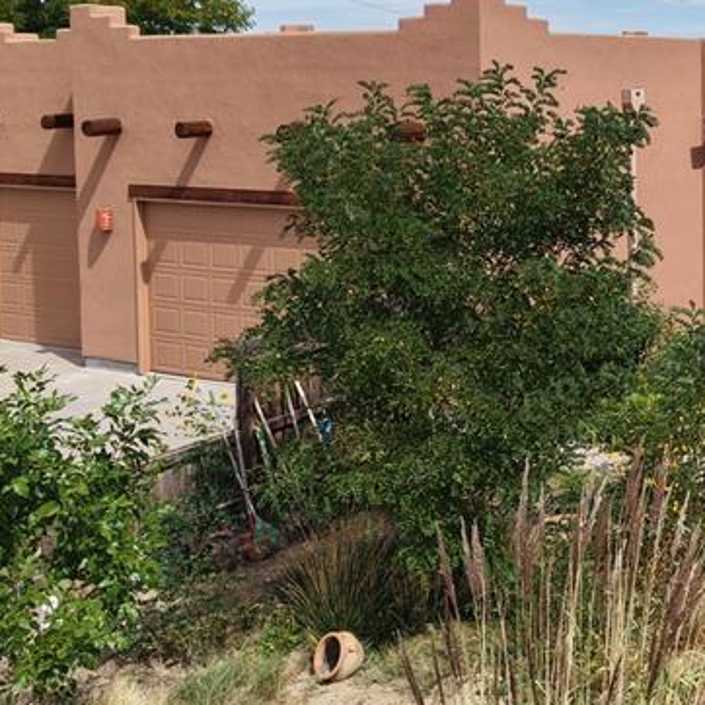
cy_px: 139
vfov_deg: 28.0
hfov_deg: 25.8
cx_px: 835
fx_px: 1383
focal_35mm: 60
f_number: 1.8
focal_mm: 8.67
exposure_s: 1/4000
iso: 160
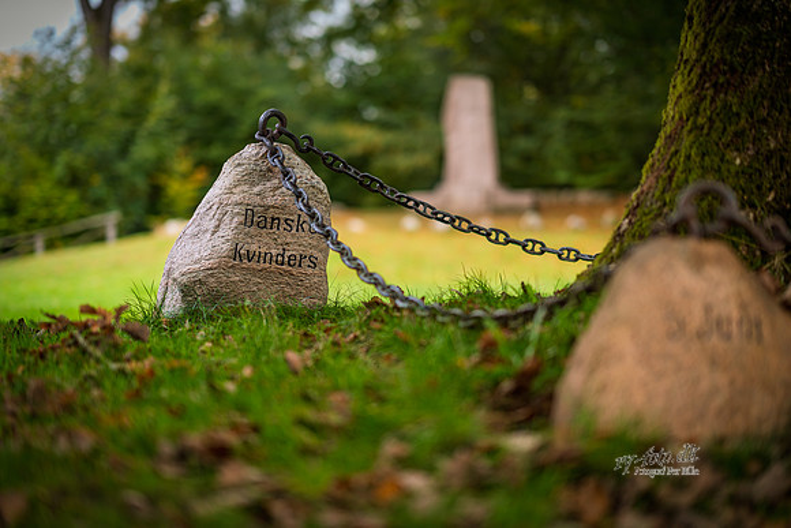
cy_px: 264
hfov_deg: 23.9
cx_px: 396
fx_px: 1868
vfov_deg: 16.1
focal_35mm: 85
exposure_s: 1/250
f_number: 1.4
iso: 64
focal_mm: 85
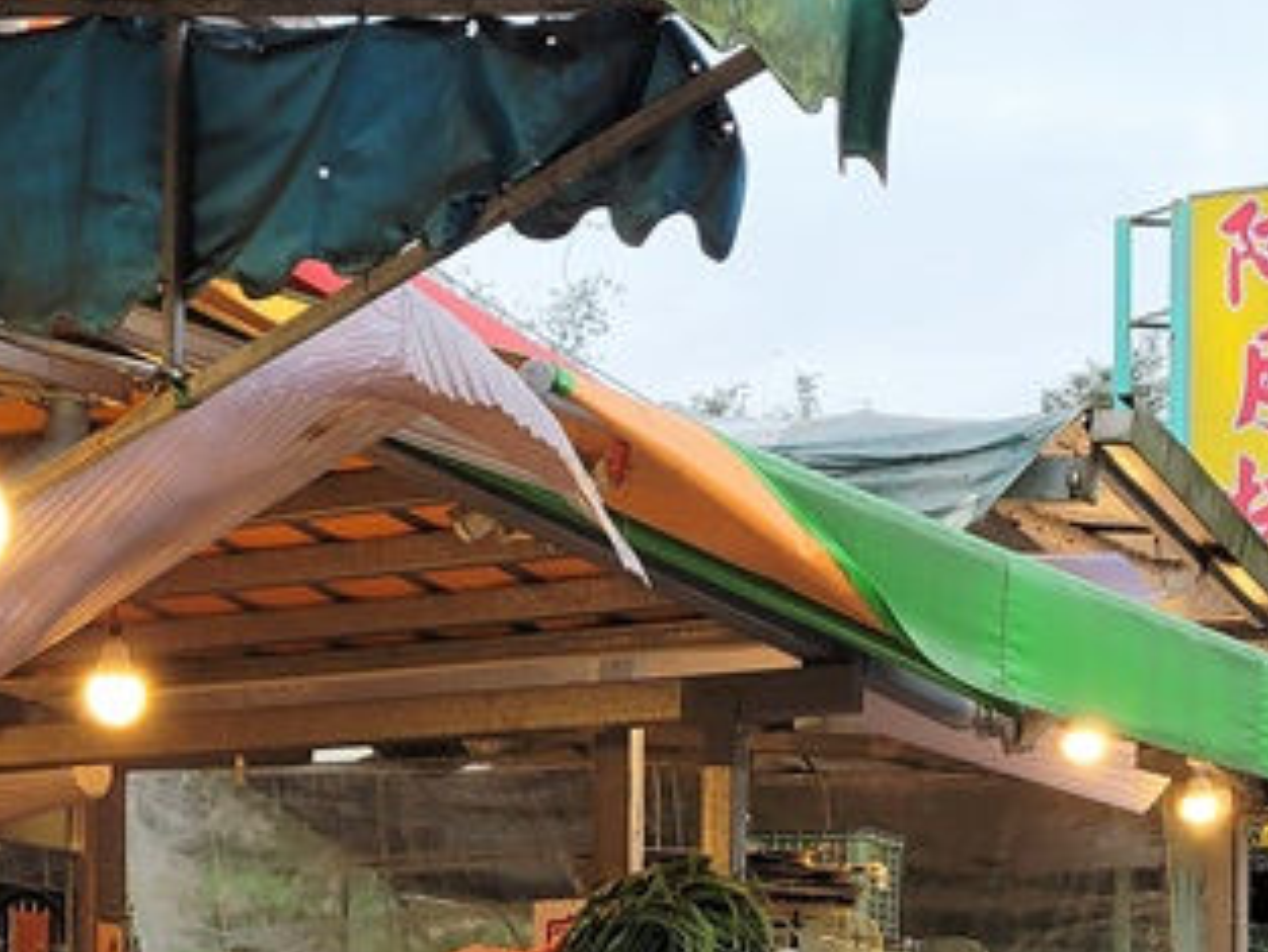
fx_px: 3041
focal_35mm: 83
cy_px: 1086
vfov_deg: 17.1
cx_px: 583
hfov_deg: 23.5
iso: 64
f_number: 1.8
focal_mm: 5.4
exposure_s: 1/119
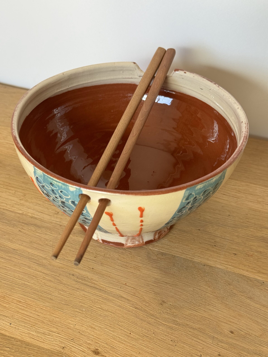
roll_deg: -2.2
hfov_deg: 30.3
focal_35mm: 48
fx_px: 495
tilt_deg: -38.0
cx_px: 134
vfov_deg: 39.7
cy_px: 178
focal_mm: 6.76
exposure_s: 1/278
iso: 64
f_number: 1.78
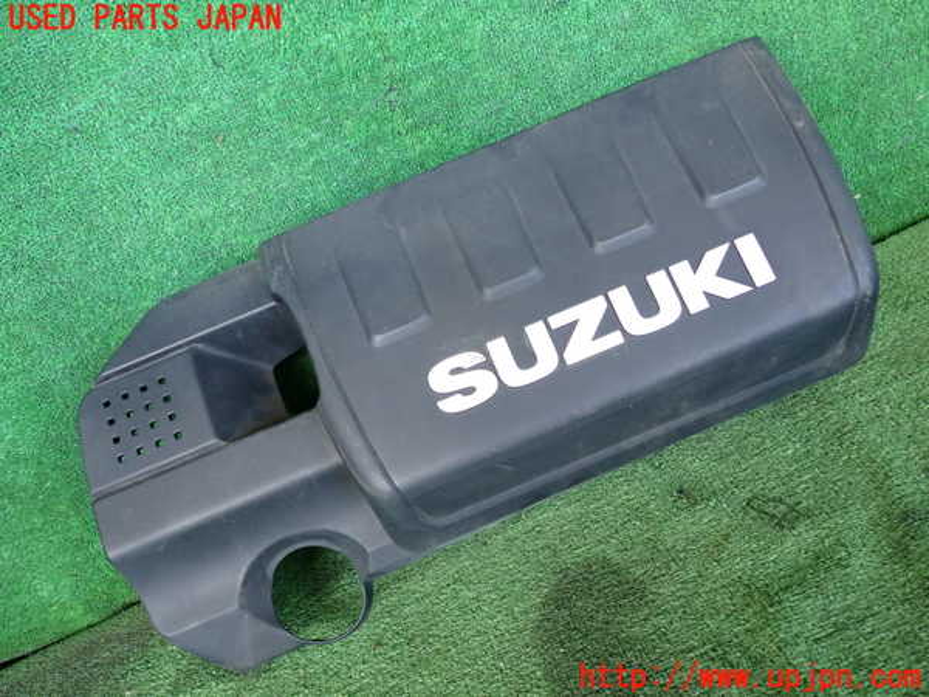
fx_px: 805
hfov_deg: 60.0
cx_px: 464
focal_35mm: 30
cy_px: 348
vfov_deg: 46.8
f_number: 2.3
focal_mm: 5.4
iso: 320
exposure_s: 1/125
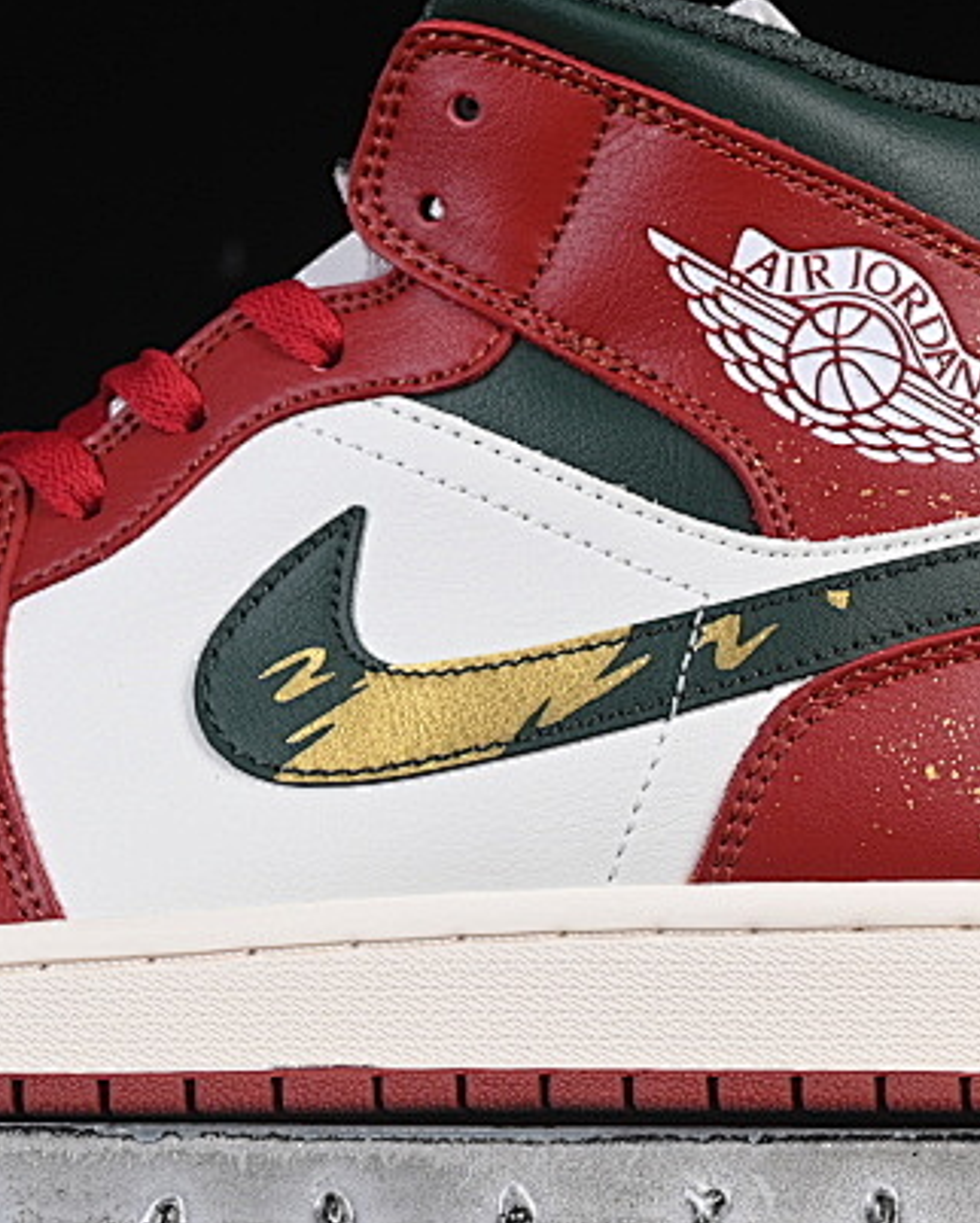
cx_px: 210
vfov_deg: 10.2
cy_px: 444
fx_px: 6847
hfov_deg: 8.2
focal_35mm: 189
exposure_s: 1/80
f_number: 8
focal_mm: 50
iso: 160
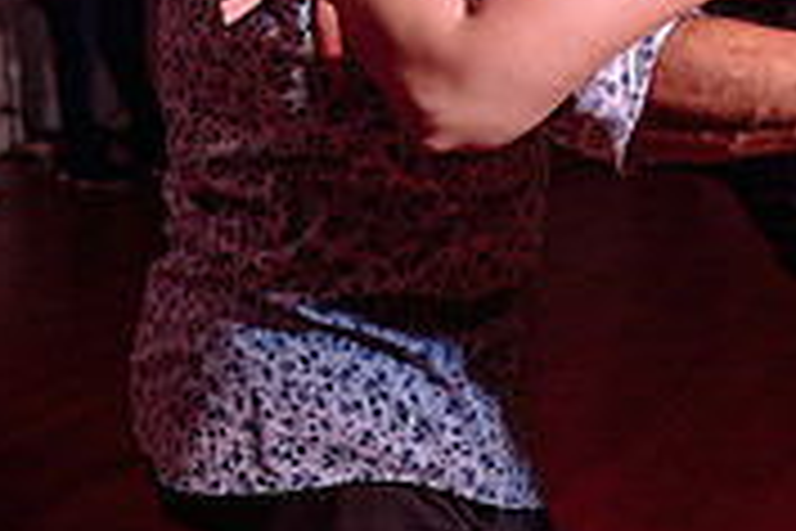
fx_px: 2100
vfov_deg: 14.4
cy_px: 170
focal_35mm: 95
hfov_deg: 20.2
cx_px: 927
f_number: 3.2
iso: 800
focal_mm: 24
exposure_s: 1/80
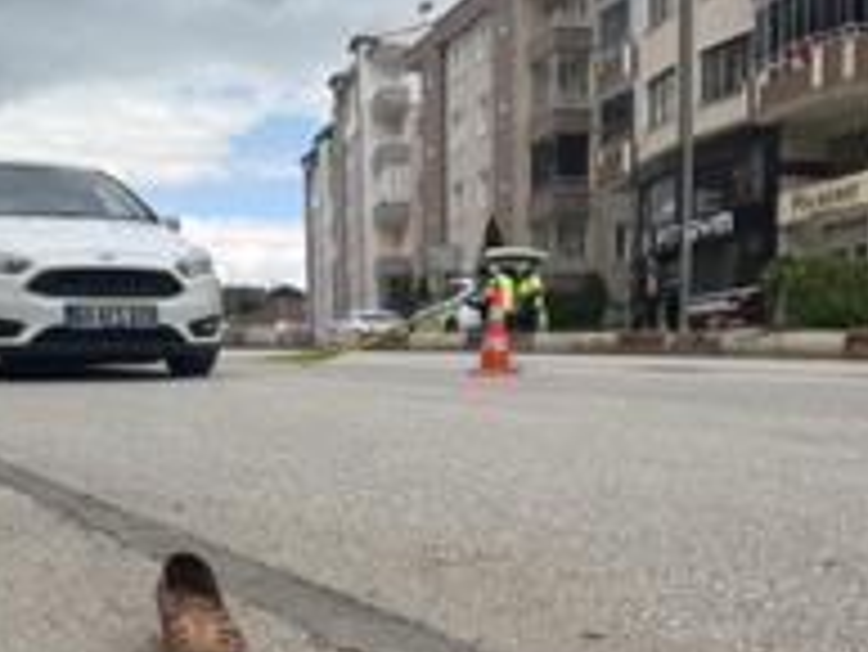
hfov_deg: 33.1
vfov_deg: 24.3
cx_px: 342
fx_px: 1455
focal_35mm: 58
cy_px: 634
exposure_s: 1/3279
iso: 80
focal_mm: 6.76
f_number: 1.78
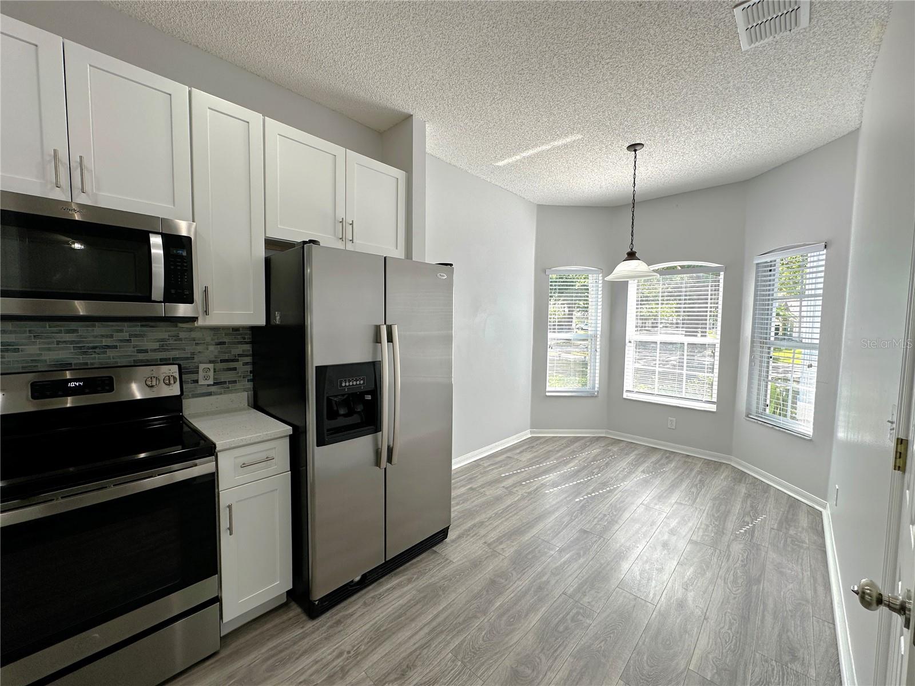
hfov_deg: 102.1
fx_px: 370
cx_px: 458
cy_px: 343
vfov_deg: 85.7
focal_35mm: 14
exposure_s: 1/140
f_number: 2.2
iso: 40
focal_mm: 2.22
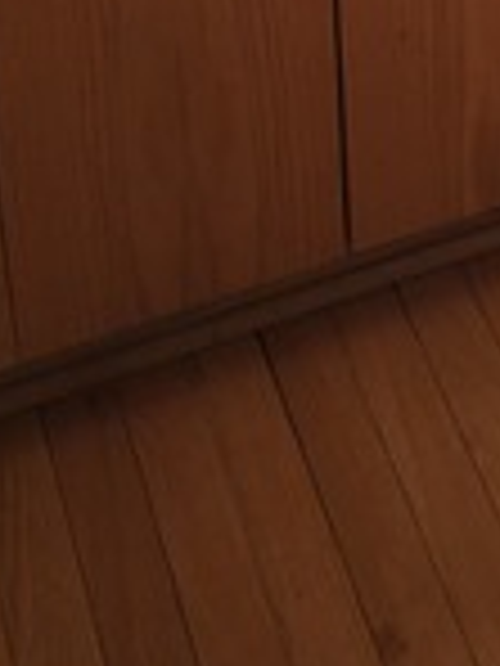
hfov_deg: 12.3
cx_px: 653
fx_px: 2253
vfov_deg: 14.7
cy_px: -529
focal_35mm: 117
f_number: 1.8
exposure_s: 1/40
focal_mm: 5.4
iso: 160
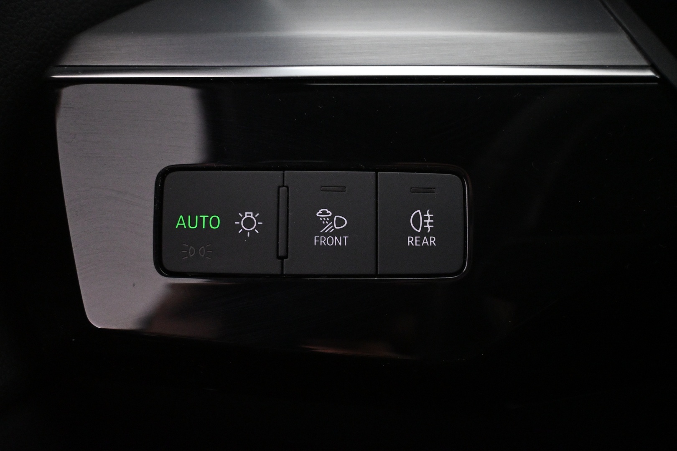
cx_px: 338
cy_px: 226
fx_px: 677
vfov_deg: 36.9
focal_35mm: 36
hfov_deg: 53.1
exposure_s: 1/50
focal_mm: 24
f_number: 4.2
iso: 4000
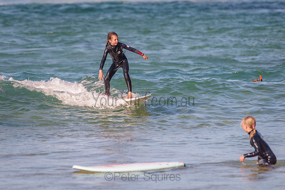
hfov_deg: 3.2
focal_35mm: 653
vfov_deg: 2.1
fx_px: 5174
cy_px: 66
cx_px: 100
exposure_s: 1/2000
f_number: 5.6
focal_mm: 500
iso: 220
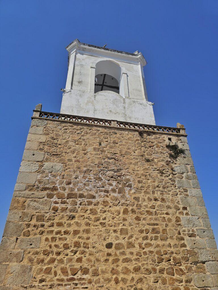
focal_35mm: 23
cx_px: 109
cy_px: 145
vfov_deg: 73.9
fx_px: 193
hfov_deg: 58.9
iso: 10
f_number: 1.7
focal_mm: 6.3
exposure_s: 1/1276
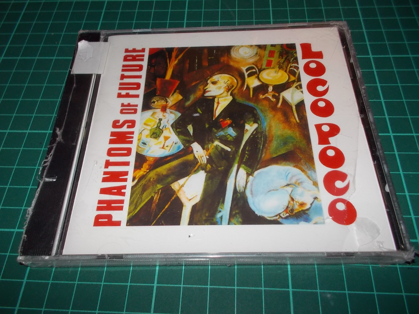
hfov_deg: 61.7
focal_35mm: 29
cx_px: 210
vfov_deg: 48.2
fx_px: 351
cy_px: 157
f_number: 3.3
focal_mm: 4.1
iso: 200
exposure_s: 1/30
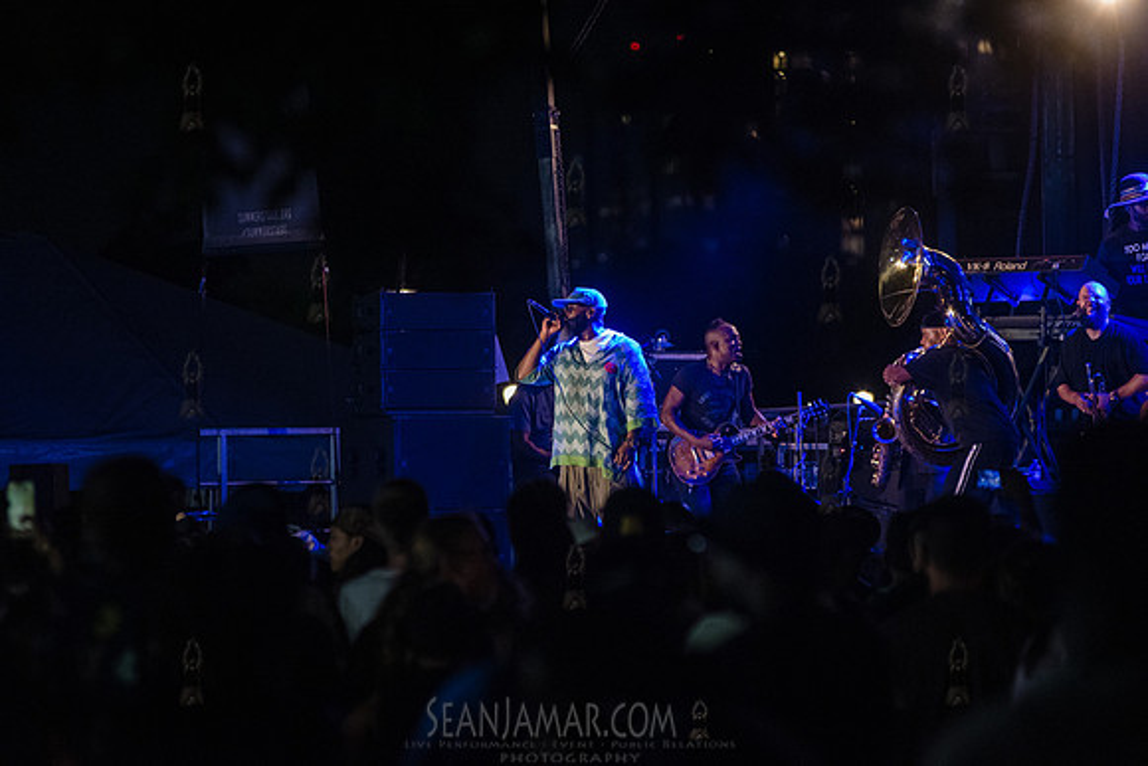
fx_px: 6379
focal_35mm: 200
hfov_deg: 10.3
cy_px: 383
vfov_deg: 6.9
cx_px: 574
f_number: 4
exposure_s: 1/320
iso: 6400
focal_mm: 200
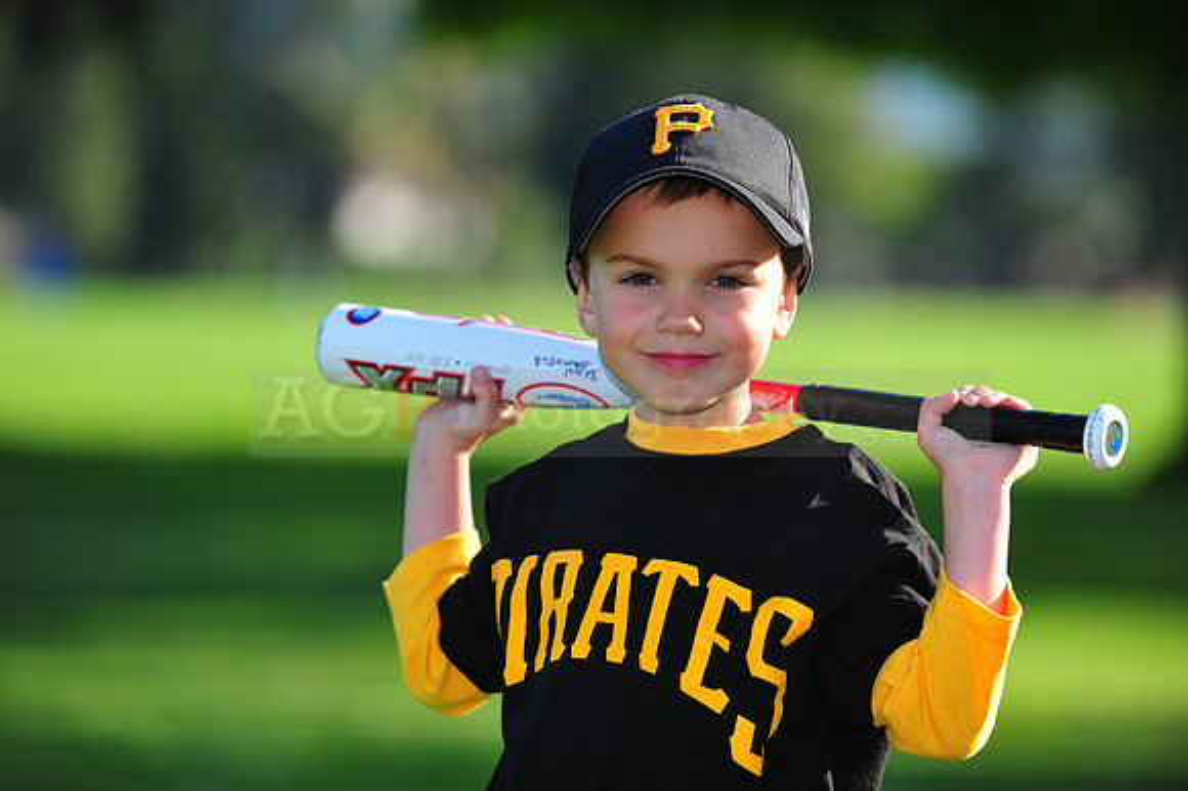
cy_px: 396
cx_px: 594
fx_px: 6101
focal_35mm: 185
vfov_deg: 7.4
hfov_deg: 11.1
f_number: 4
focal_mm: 185
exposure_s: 1/800
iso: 200
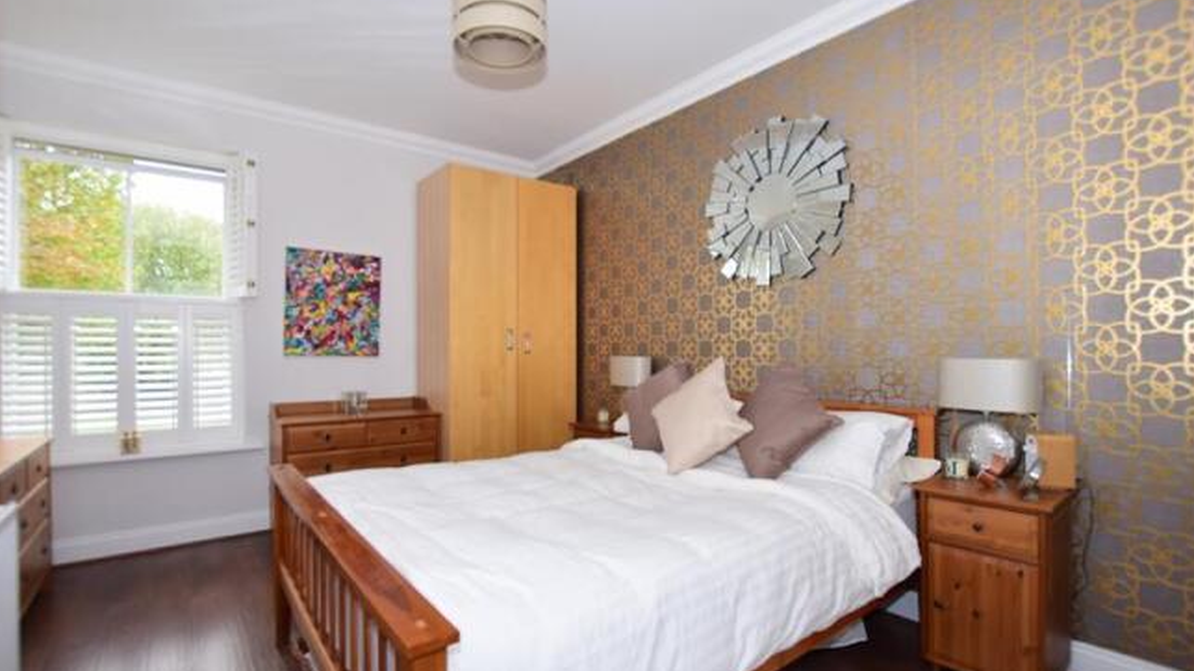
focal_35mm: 16
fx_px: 506
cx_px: 593
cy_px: 346
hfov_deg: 99.4
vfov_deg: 67.0
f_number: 5
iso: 200
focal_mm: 10
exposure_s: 1/50
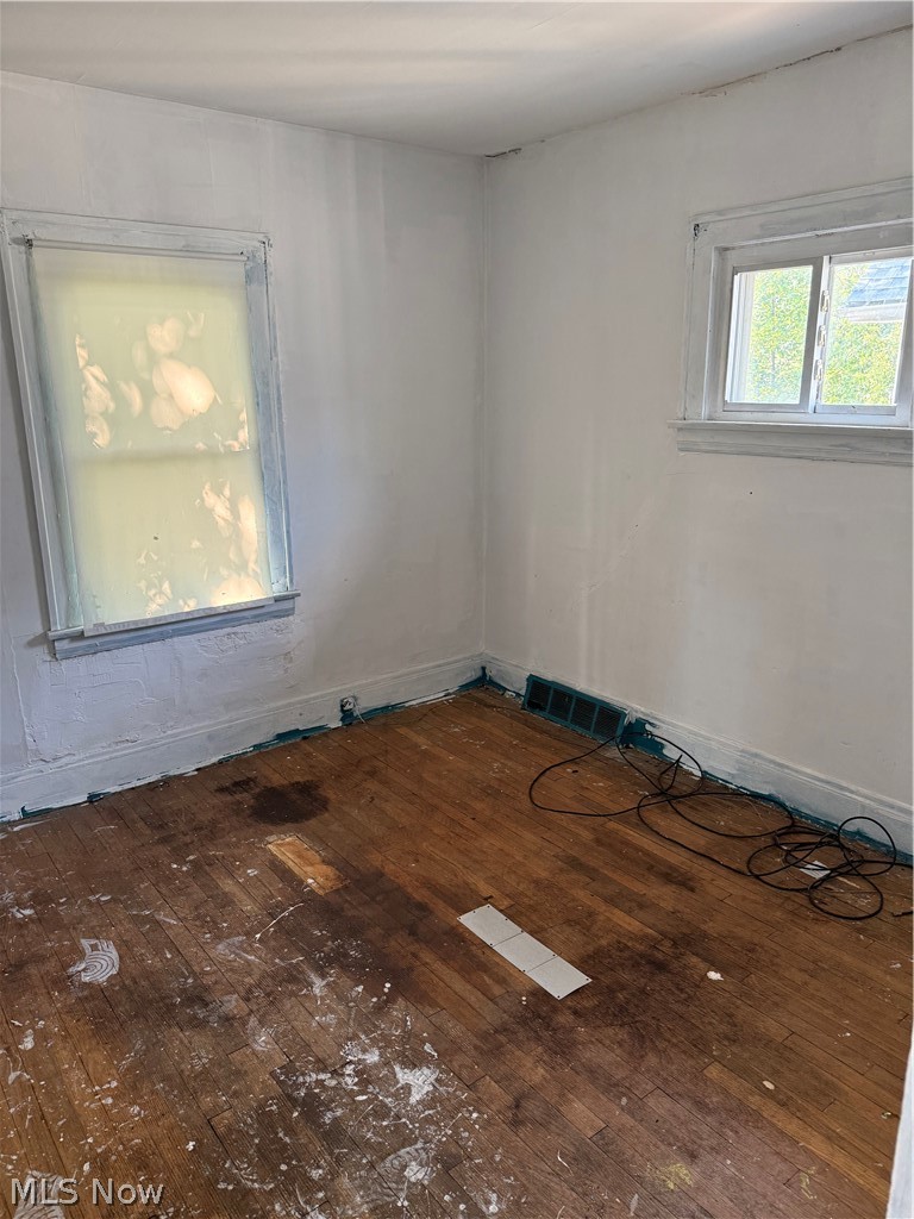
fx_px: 845
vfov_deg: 71.6
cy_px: 610
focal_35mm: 24
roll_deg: +0.3
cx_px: 457
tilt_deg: -14.2
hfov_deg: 56.8
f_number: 1.78
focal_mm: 6.76
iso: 200
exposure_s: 1/60
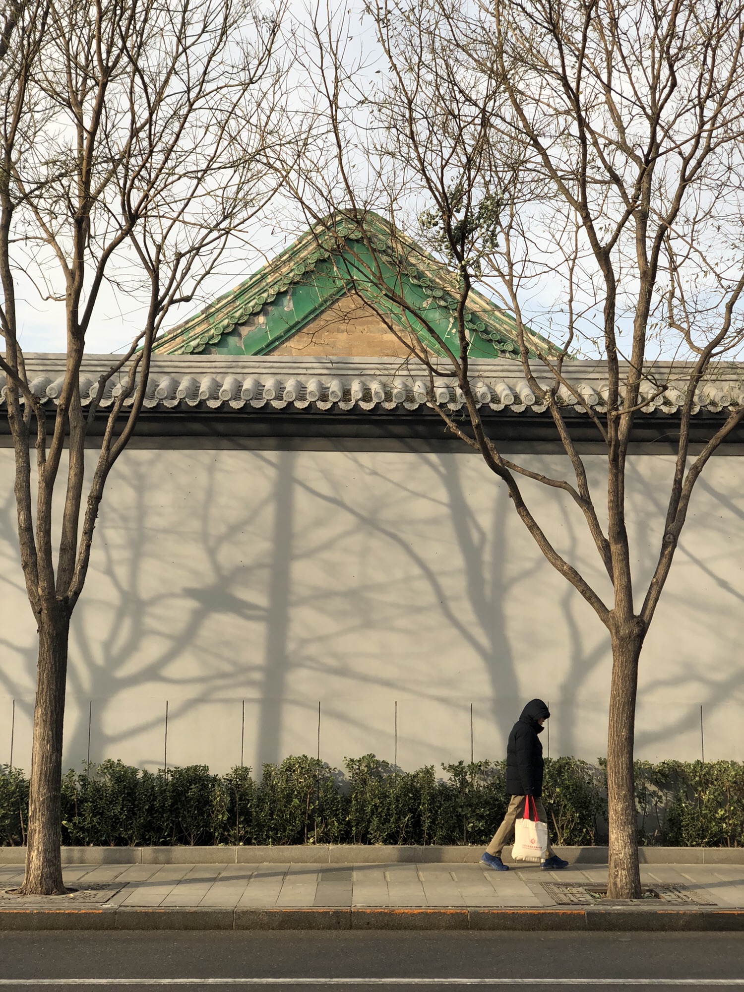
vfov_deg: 36.8
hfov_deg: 28.0
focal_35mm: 52
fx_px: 1490
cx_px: 372
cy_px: 496
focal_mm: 6
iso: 16
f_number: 2.4
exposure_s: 1/631
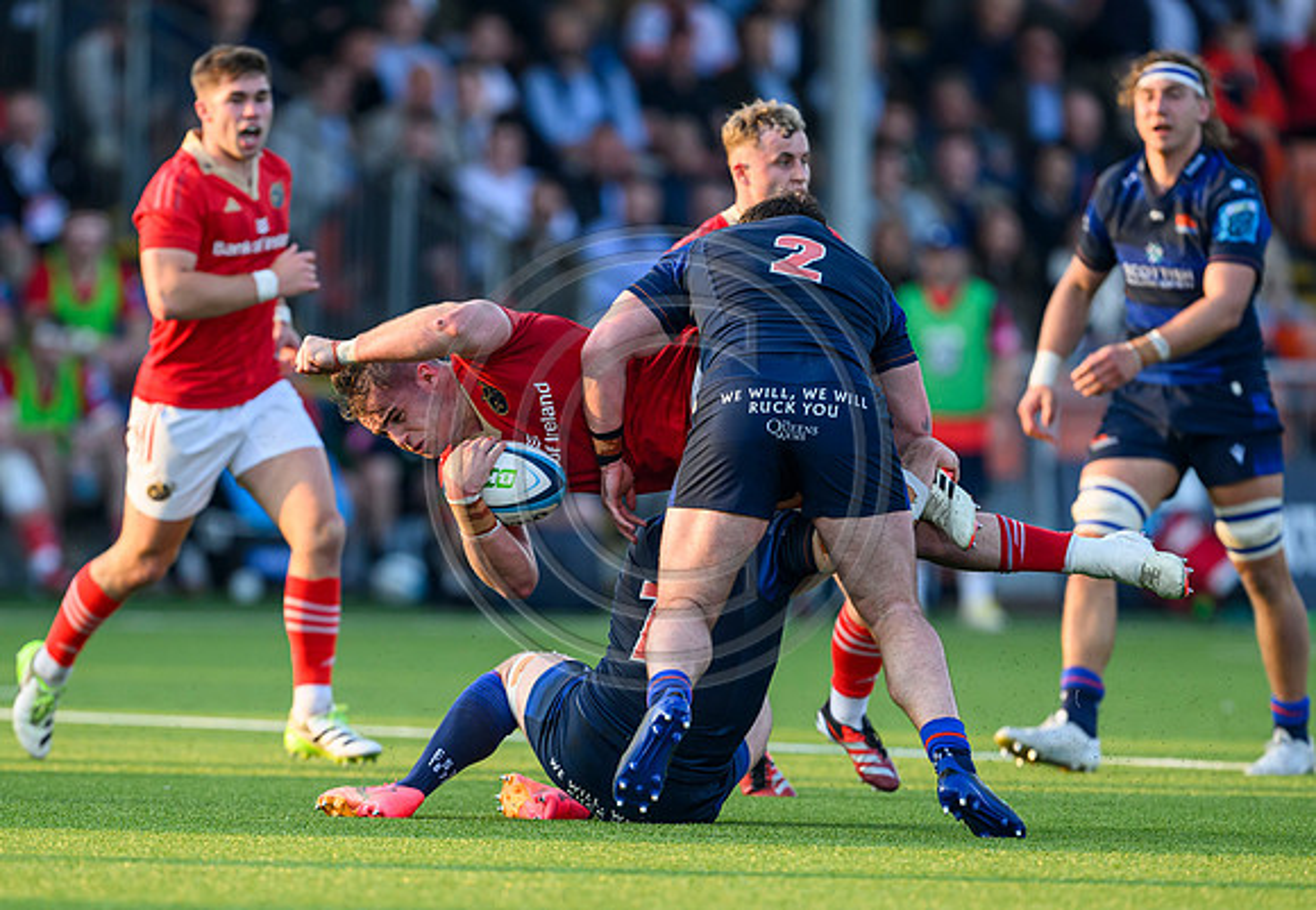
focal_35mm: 539
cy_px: 598
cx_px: 616
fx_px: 19921
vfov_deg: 2.6
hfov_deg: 3.8
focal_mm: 400
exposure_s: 1/2000
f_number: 3.5
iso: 1250
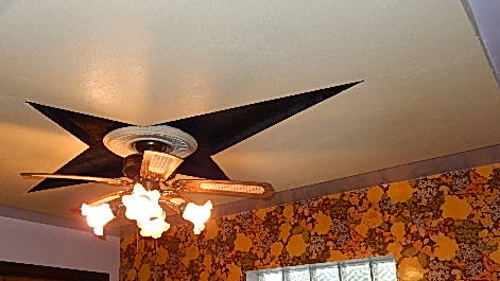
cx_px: 204
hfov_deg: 53.7
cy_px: 200
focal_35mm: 37
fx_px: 491
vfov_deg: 31.6
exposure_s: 1/30
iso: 200
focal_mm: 4.5
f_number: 3.4
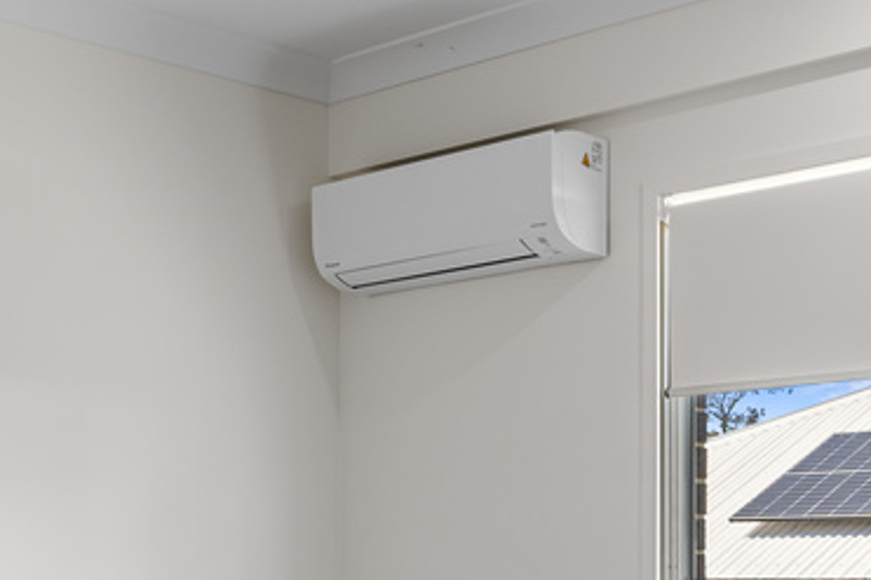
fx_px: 1669
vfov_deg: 19.3
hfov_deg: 28.1
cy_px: 541
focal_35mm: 69
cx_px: 85
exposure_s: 1/5
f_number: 8
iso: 200
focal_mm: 16
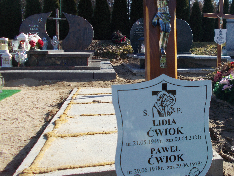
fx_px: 243
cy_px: 73
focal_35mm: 36
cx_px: 157
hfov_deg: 50.4
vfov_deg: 39.5
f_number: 8
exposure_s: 1/125
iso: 80
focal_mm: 4.6
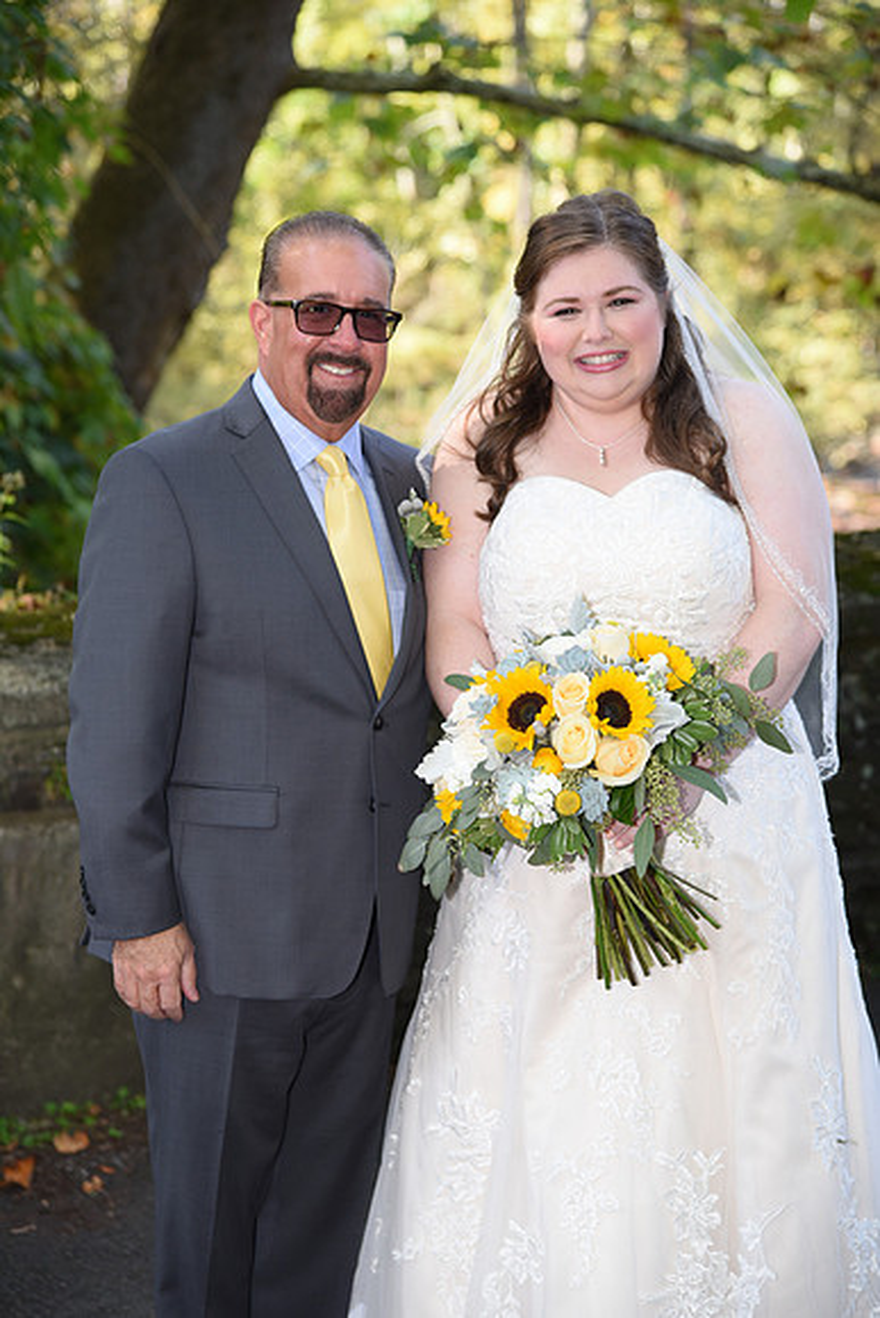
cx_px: 440
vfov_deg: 20.8
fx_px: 3591
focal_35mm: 98
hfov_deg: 14.0
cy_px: 659
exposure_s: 1/200
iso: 500
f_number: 4.5
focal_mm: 98
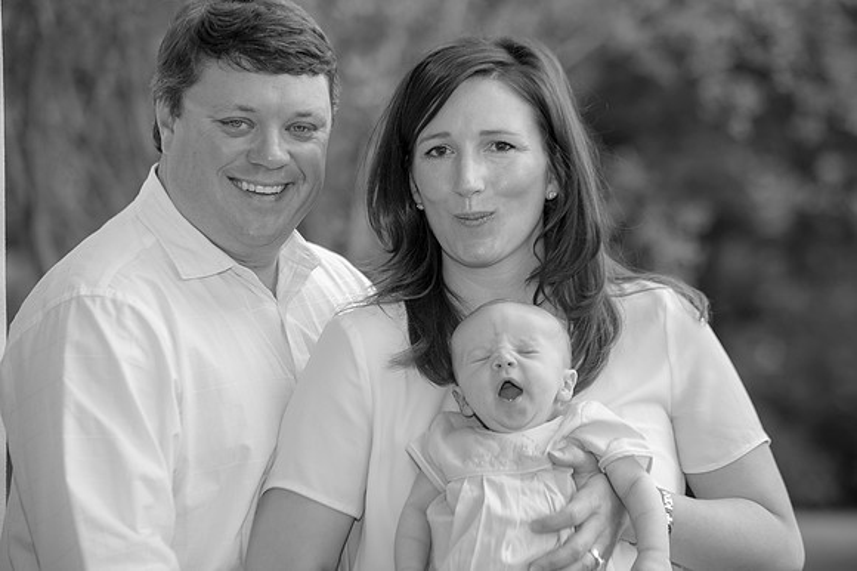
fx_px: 3212
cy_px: 286
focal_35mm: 135
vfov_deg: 10.1
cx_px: 428
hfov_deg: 15.2
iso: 100
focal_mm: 135
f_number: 4
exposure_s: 1/160
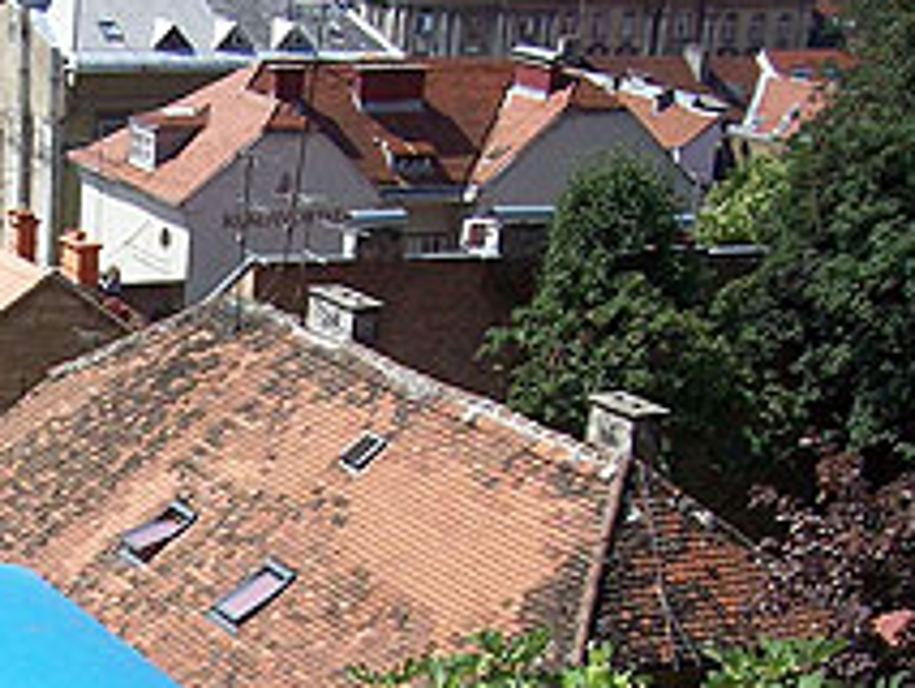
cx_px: -34
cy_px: 636
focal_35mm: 76
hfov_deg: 24.3
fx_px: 2010
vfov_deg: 19.0
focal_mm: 6
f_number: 4.8
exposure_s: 1/481
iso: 80
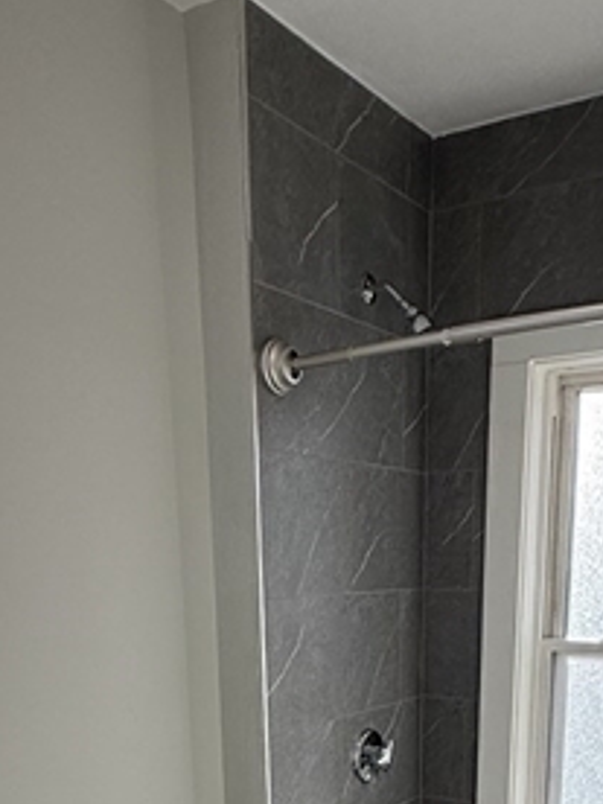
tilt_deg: -17.4
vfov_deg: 40.4
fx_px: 906
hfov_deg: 36.7
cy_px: 845
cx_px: 347
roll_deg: +1.3
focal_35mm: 39
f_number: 2.2
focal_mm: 2.22
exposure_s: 1/319
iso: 64
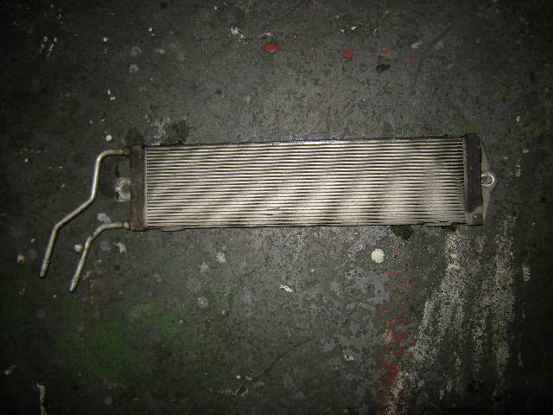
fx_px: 447
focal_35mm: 28
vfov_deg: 49.7
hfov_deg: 63.4
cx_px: 276
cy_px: 208
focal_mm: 4.7
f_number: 2.8
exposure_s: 1/60
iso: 64
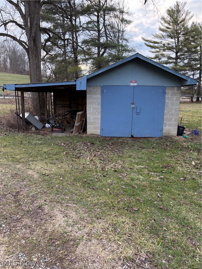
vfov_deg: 67.3
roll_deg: -0.2
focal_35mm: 26
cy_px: 134
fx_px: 202
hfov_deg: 53.1
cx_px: 101
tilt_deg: -11.4
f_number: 1.6
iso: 50
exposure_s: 1/183
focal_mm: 5.96
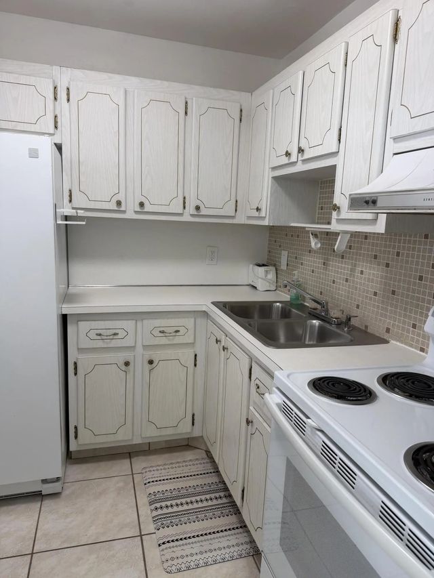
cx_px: 217
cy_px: 289
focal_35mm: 24
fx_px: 401
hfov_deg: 56.8
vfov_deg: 71.6
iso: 100
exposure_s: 1/120
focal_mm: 6.76
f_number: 1.78
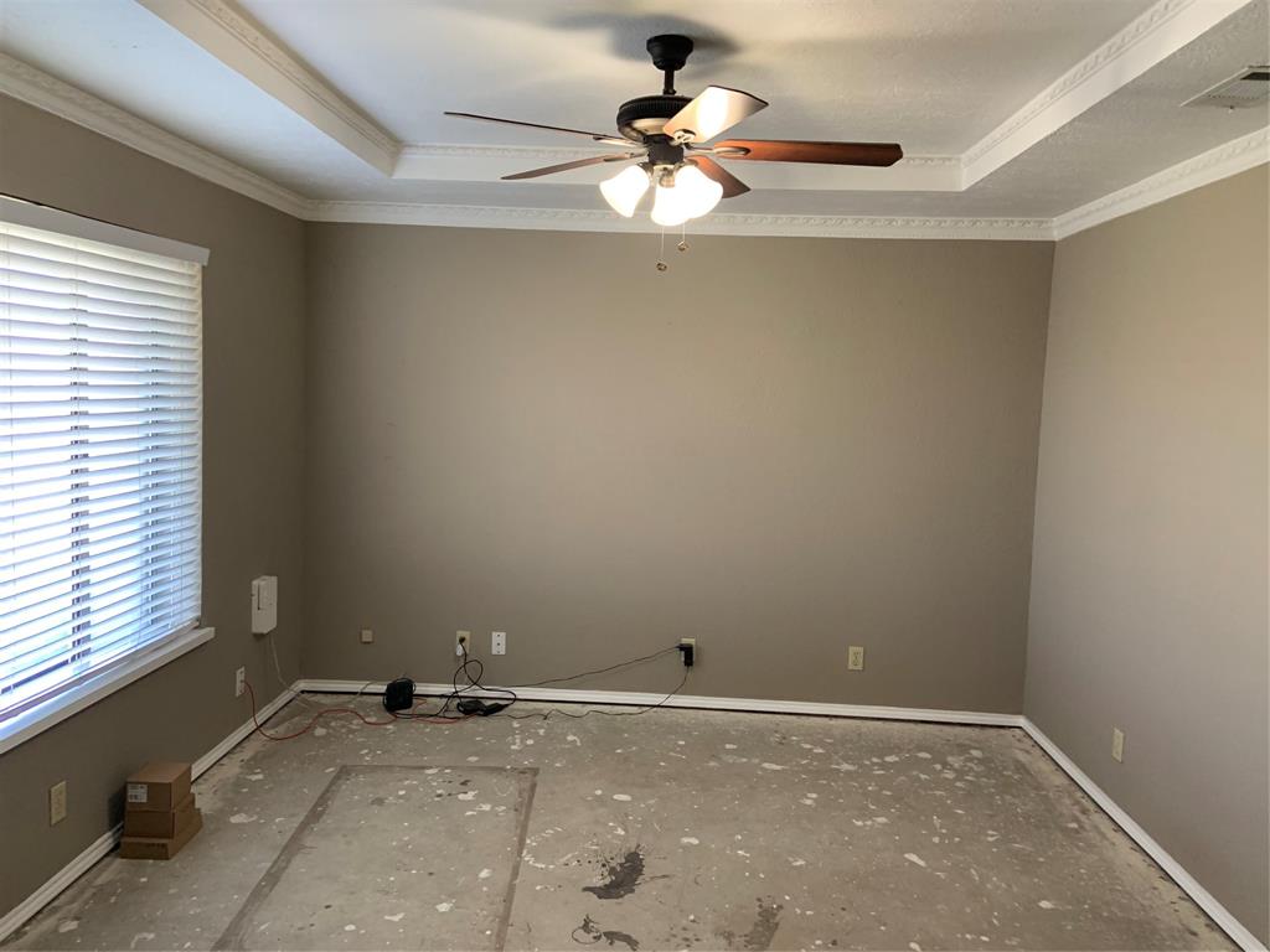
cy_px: 476
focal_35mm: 26
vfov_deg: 53.1
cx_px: 635
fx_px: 954
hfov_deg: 67.3
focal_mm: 4.25
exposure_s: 1/60
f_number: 1.8
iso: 160
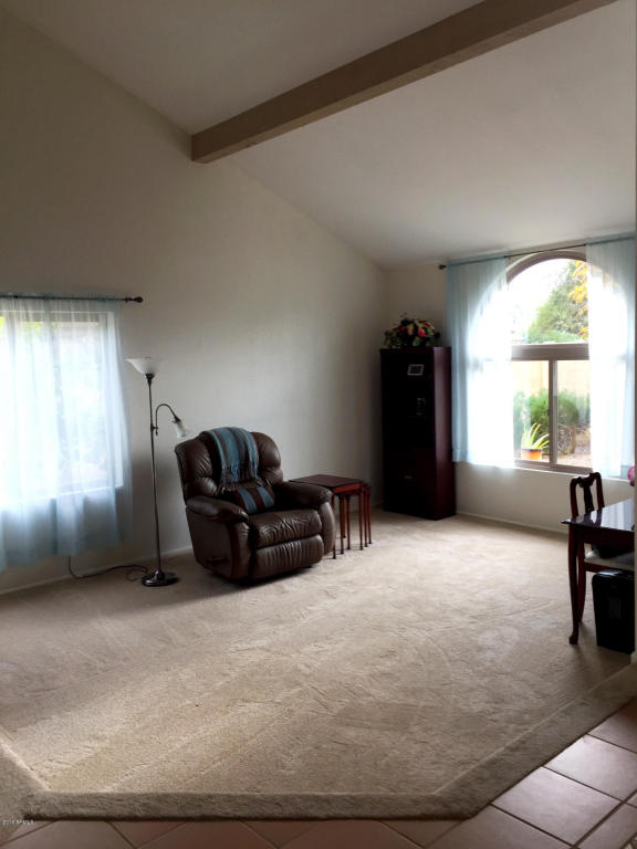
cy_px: 424
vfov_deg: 61.7
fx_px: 712
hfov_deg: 48.2
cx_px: 318
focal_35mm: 29
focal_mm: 4.15
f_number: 2.2
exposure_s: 1/60
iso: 40
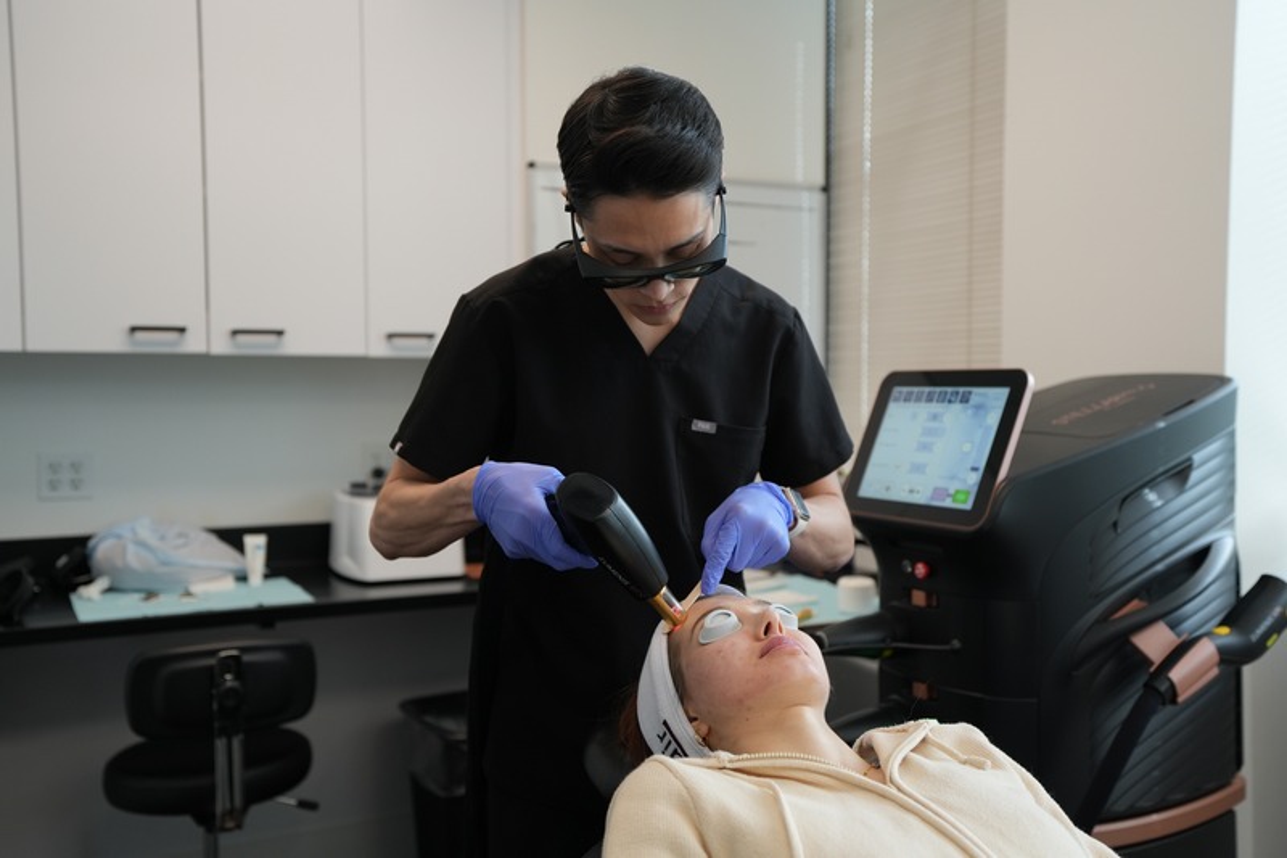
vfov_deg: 37.8
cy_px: 429
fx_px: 1251
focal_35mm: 35
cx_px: 644
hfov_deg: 54.4
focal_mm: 35
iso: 400
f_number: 2.8
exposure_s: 1/125
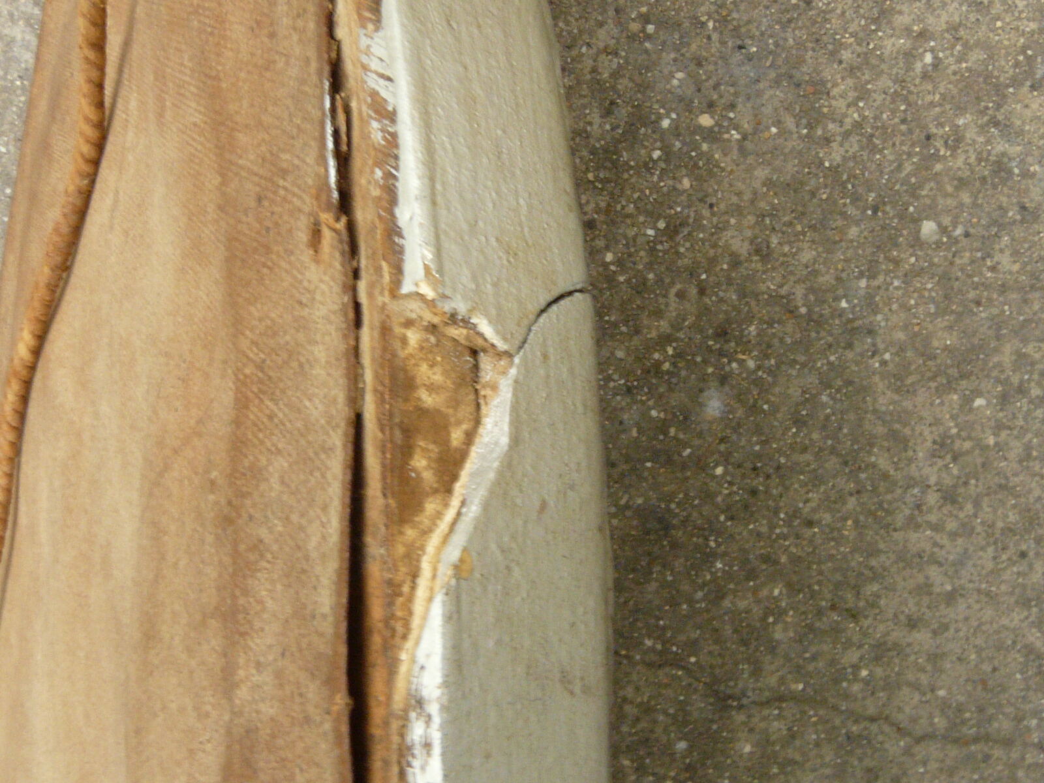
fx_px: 1387
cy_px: 392
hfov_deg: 41.2
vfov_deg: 31.5
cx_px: 522
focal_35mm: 46
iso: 200
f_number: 8
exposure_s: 1/20
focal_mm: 4.7
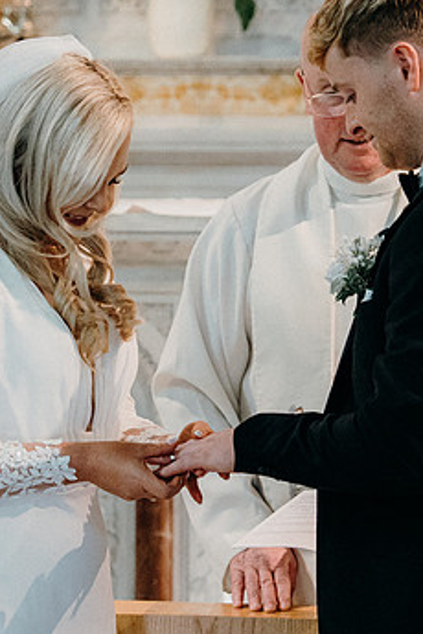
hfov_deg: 8.4
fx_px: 2873
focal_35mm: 163
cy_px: 293
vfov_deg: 12.6
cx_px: 235
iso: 4000
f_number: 3.5
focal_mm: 65
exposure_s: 1/160
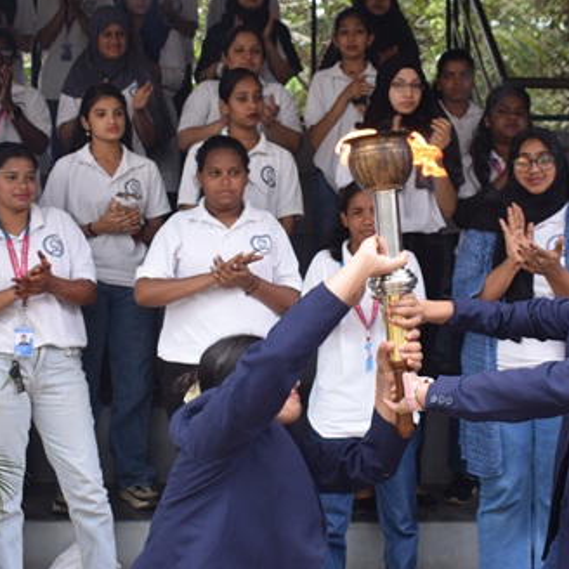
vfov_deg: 30.5
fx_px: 1041
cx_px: 312
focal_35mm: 56
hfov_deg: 30.5
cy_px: 264
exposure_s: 1/80
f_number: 4.5
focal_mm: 24
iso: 400
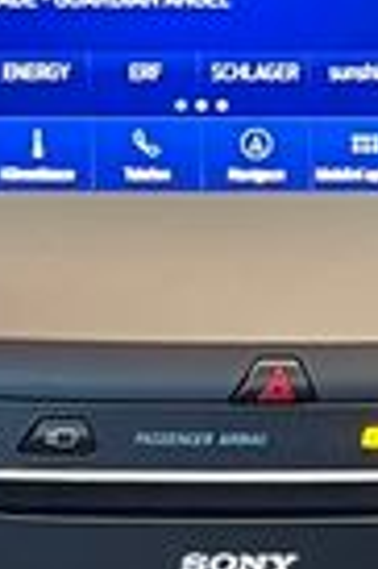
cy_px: 660
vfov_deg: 10.1
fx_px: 3189
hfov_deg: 5.8
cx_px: -1101
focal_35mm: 202
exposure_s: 1/55
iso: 250
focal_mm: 5.1
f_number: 1.6
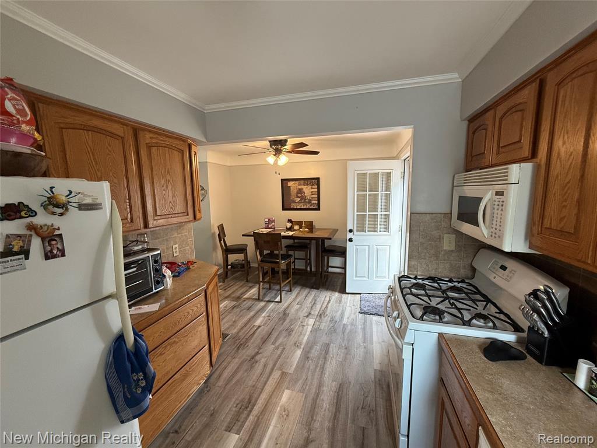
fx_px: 241
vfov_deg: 85.7
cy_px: 224
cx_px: 298
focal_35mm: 14
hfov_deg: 102.1
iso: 250
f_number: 2.2
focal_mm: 2.22
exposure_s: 1/99
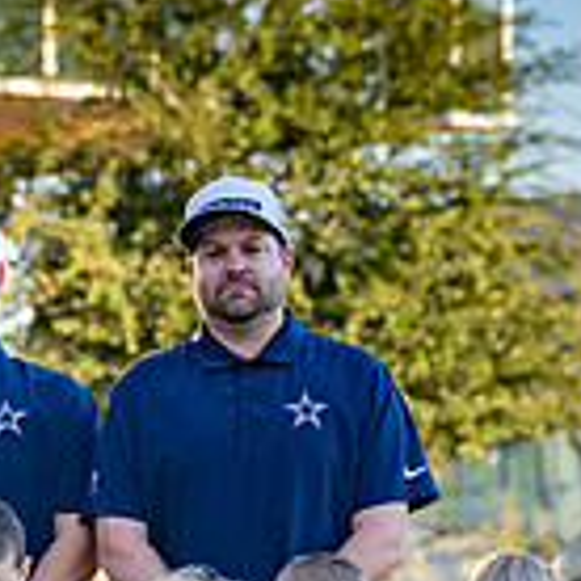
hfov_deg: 5.3
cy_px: 761
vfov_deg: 5.3
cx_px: -302
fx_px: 6209
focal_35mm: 327
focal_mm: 91
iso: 160
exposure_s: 1/320
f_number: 4
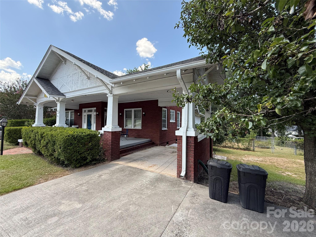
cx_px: 158
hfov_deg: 102.1
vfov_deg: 85.7
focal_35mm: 14
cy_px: 118
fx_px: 128
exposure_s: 1/300
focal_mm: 2.22
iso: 64
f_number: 2.2
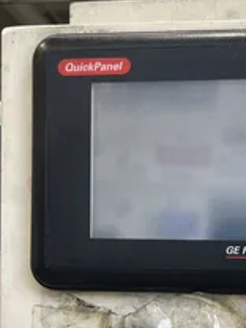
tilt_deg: -0.9
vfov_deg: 37.0
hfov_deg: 28.1
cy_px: 255
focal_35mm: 50
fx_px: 474
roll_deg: -0.5
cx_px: 218
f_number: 1.5
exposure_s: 1/121
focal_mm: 5.7
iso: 64
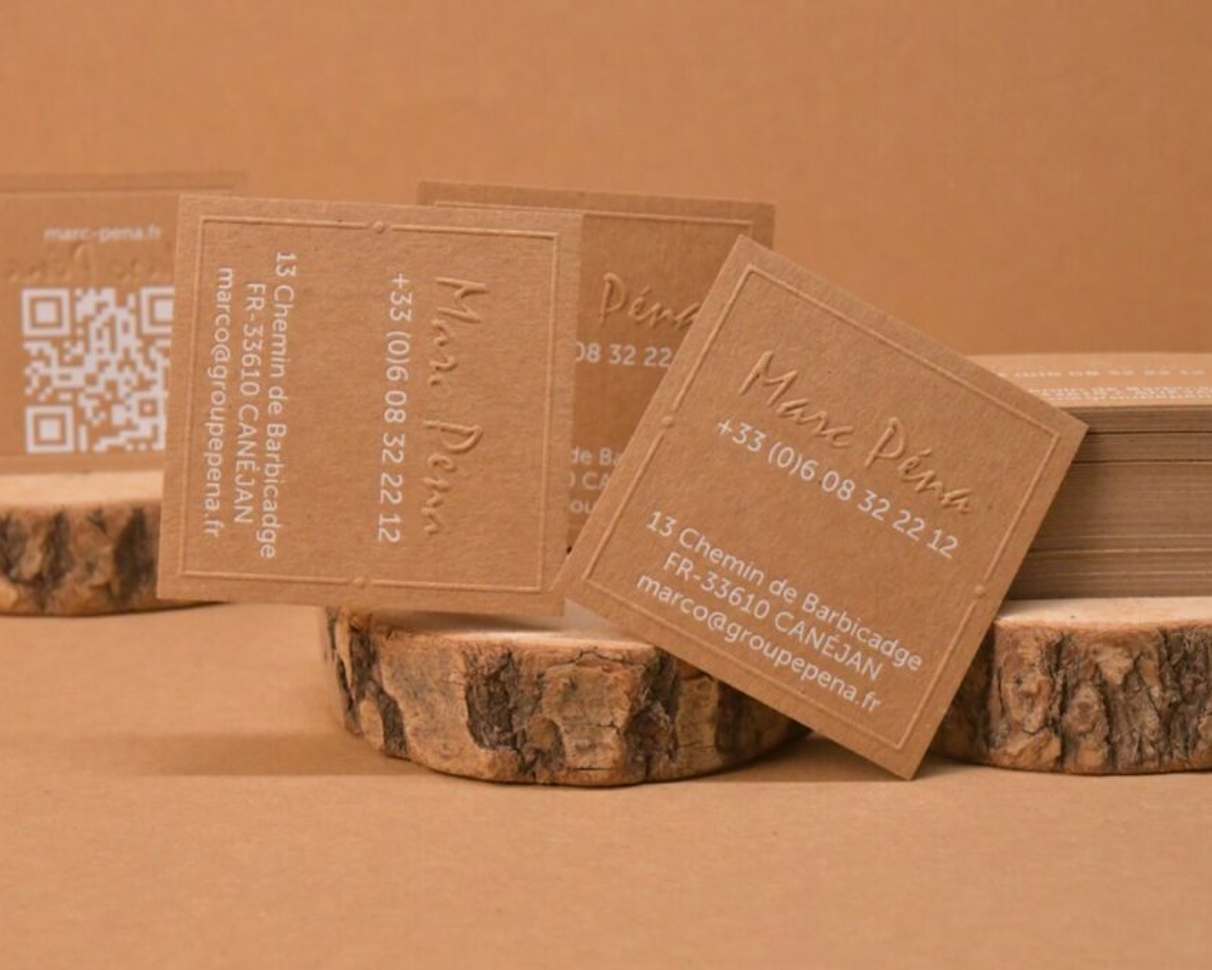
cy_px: 486
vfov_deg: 20.4
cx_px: 610
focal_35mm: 75
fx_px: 2691
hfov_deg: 25.4
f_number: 14
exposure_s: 1/125
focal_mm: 44
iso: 6400
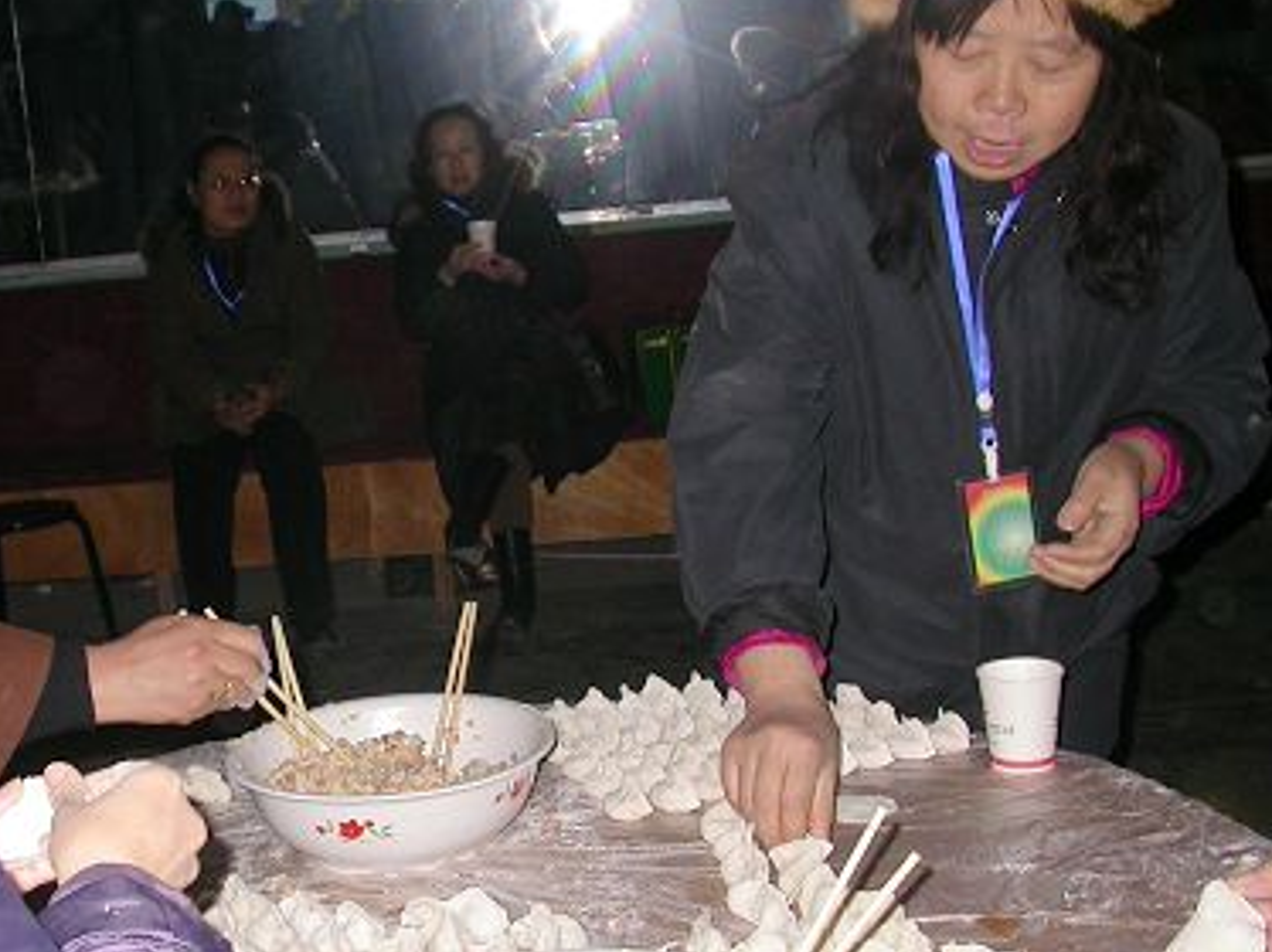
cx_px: 337
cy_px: 524
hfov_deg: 31.2
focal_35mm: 61
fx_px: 2240
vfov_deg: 24.0
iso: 100
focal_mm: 7.85
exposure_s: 1/60
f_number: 2.6
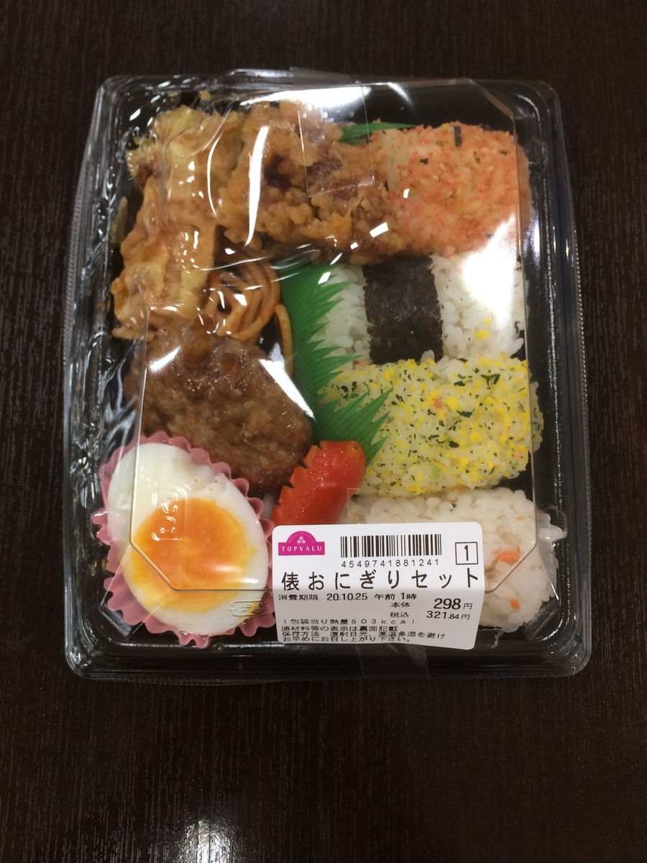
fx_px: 723
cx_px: 324
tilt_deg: -81.5
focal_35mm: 29
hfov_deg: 48.2
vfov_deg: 61.7
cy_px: 432
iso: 64
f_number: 2.2
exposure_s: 1/30
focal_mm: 4.15
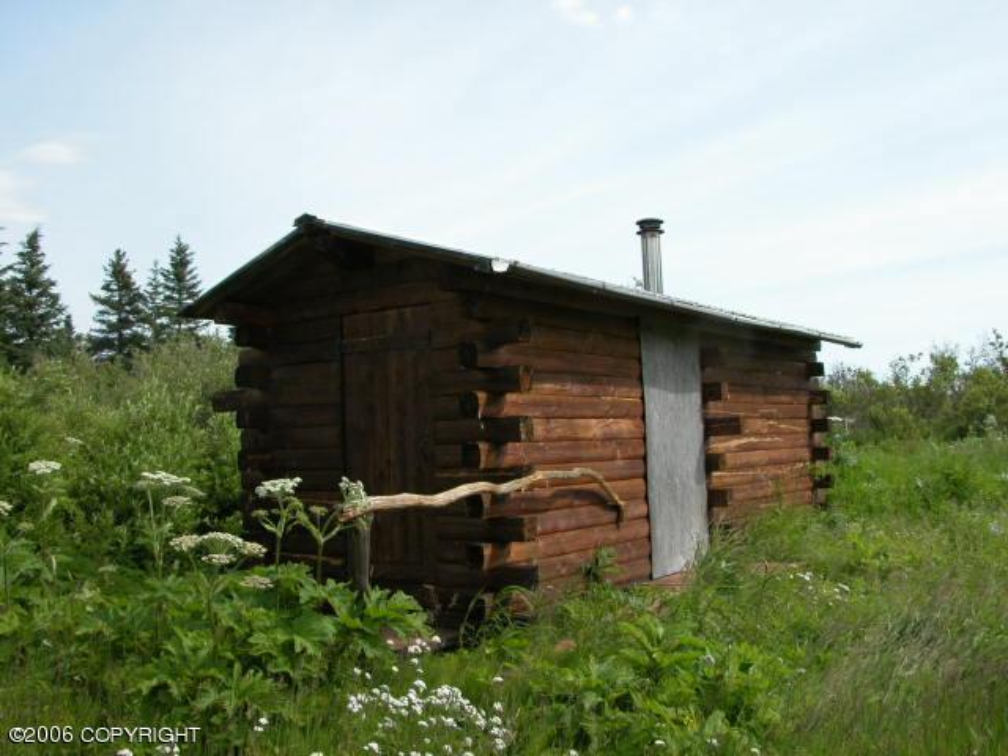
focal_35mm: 35
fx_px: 1019
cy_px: 378
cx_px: 504
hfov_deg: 52.6
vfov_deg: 40.7
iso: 100
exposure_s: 1/294
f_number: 6.3
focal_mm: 8.9
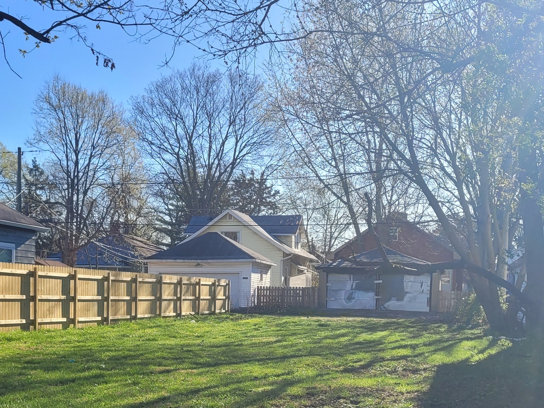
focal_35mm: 53
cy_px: 336
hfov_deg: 35.8
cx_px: 176
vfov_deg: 26.9
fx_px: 833
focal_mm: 5.4
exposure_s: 1/1521
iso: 40
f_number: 1.8
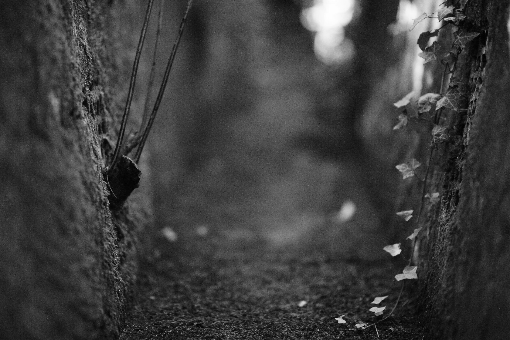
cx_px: 255
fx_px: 1203
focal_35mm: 85
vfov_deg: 16.1
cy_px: 170
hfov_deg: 23.9
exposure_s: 1/1600
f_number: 1.4
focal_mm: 85
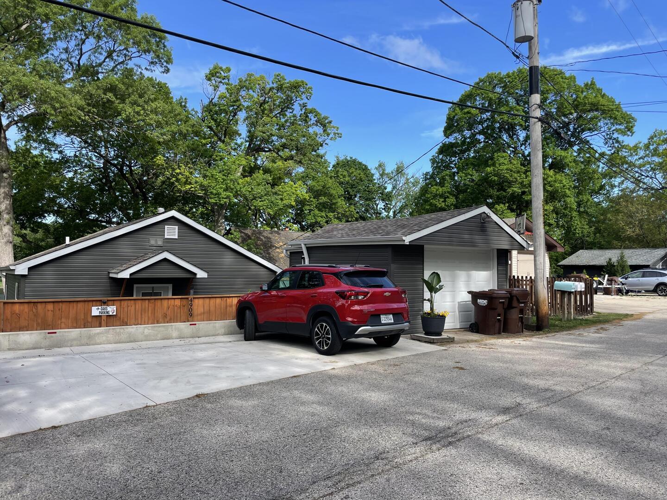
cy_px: 250
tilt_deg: +2.7
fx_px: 501
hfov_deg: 67.3
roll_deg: -0.2
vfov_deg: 53.1
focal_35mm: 26
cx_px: 334
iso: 32
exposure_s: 1/1304
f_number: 1.6
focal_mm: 4.2
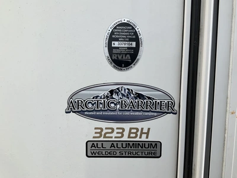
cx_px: 118
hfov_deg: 61.7
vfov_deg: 48.2
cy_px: 89
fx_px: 199
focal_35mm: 29
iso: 25
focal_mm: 3
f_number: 1.8
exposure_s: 1/2959
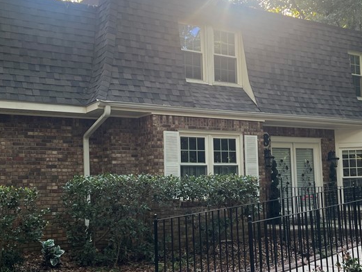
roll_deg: +2.4
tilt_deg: +4.8
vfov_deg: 28.6
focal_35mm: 51
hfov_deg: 37.4
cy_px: 142
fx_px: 534
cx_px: 207
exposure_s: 1/168
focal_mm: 5.7
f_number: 1.5
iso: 40
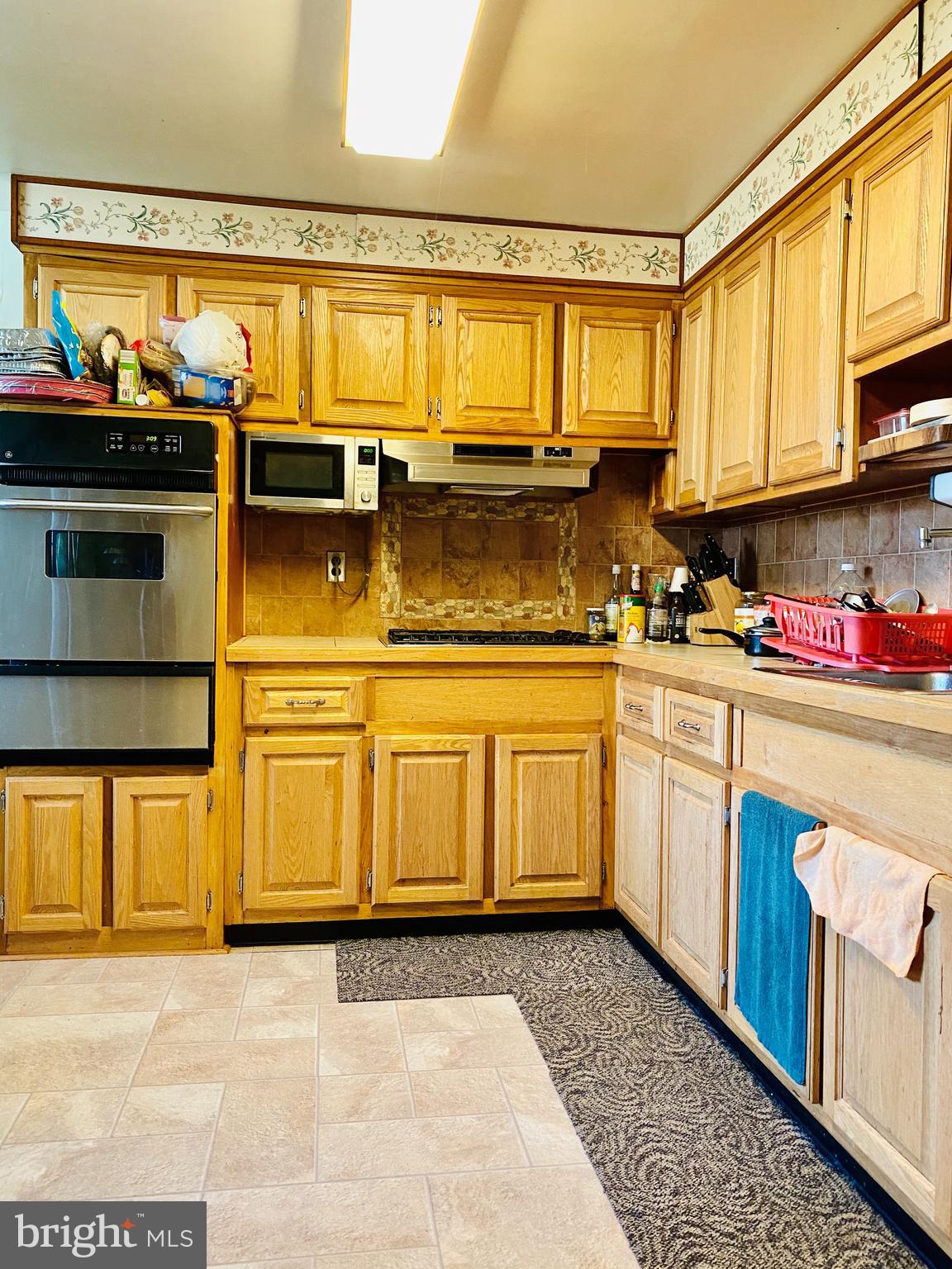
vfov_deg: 67.3
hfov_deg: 53.1
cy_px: 634
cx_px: 476
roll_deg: -1.2
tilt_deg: +0.1
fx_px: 953
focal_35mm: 26
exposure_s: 1/60
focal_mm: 4.25
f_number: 1.8
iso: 320
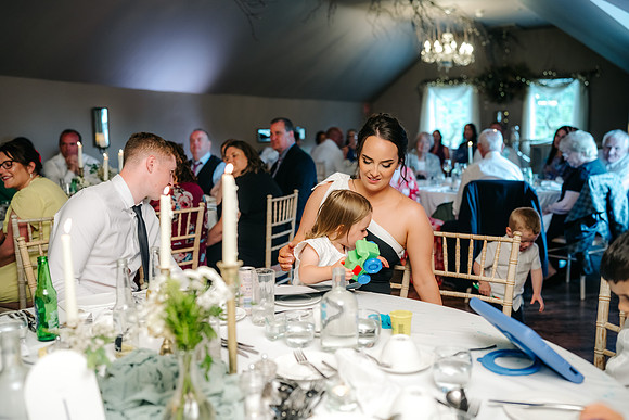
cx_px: 314
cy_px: 210
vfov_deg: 37.9
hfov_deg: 54.4
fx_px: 612
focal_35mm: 35
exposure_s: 1/200
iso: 800
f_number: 2
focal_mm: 35
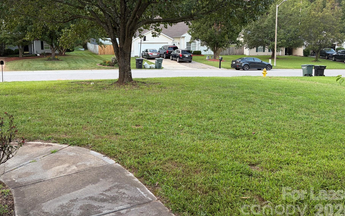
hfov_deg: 61.2
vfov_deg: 40.3
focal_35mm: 31
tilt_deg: -6.5
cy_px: 78
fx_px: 291
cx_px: 161
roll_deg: +0.7
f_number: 1.6
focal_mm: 5.96
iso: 125
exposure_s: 1/115
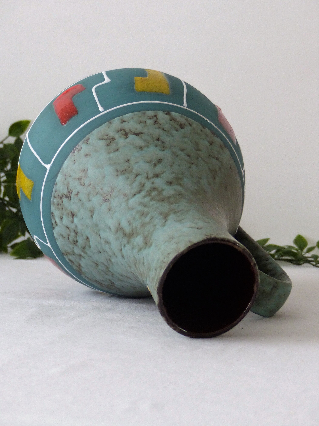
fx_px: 1536
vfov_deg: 15.8
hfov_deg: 11.9
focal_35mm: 125
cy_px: 213
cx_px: 160
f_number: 2.8
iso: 400
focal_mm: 20.5
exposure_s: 1/50
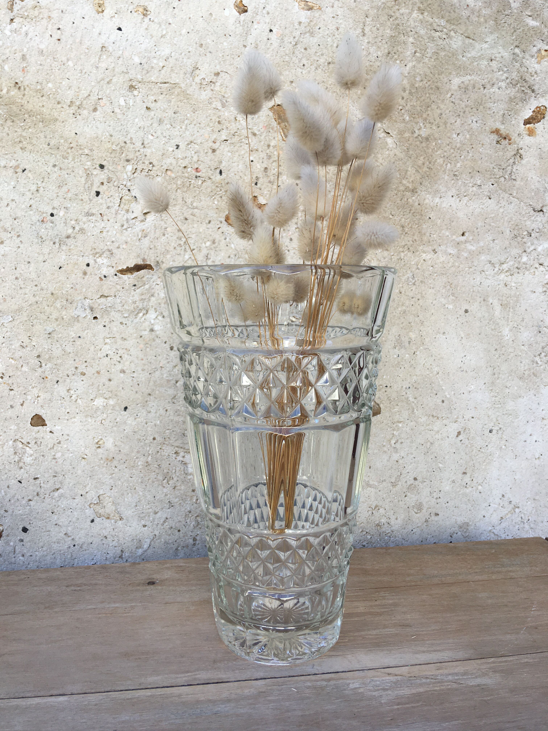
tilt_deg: -7.3
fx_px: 612
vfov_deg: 61.7
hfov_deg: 48.2
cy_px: 366
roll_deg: -0.7
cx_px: 274
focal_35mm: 29
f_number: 2.2
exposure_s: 1/184
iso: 25
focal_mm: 4.15
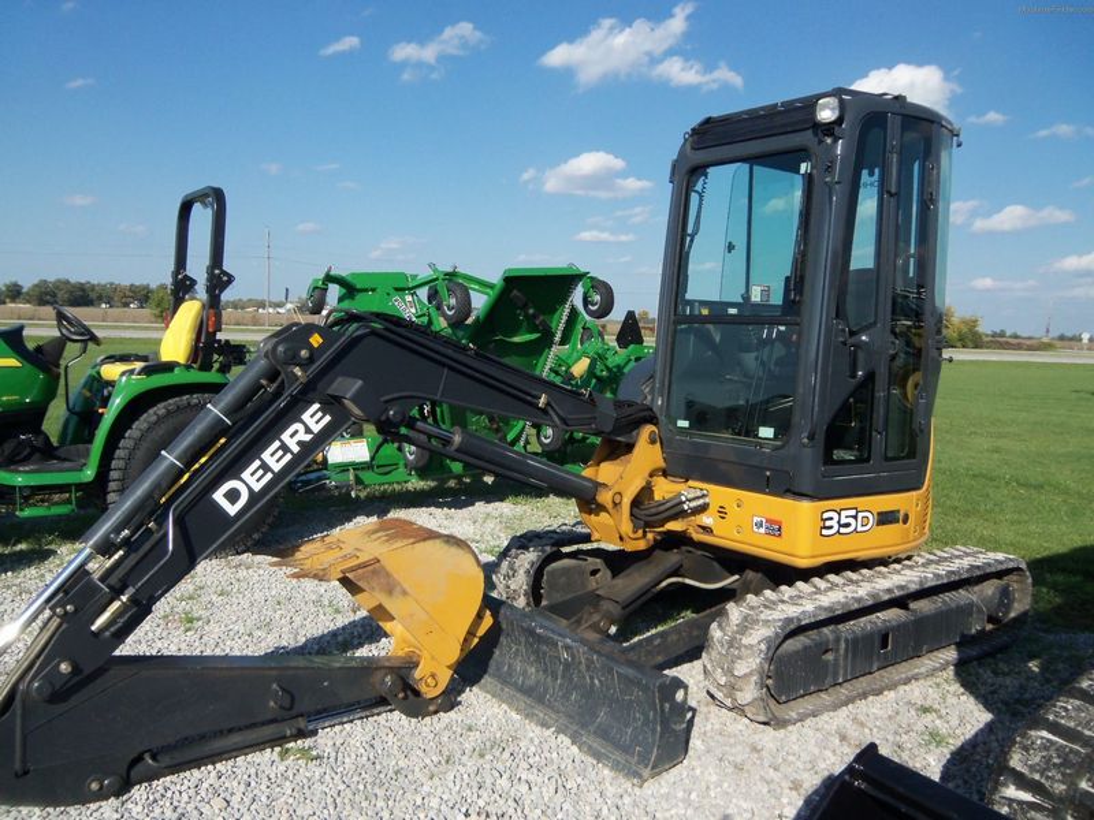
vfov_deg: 49.7
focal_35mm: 28
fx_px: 885
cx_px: 547
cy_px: 410
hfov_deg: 63.4
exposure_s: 1/100
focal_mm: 5.1
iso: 64
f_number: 10.8
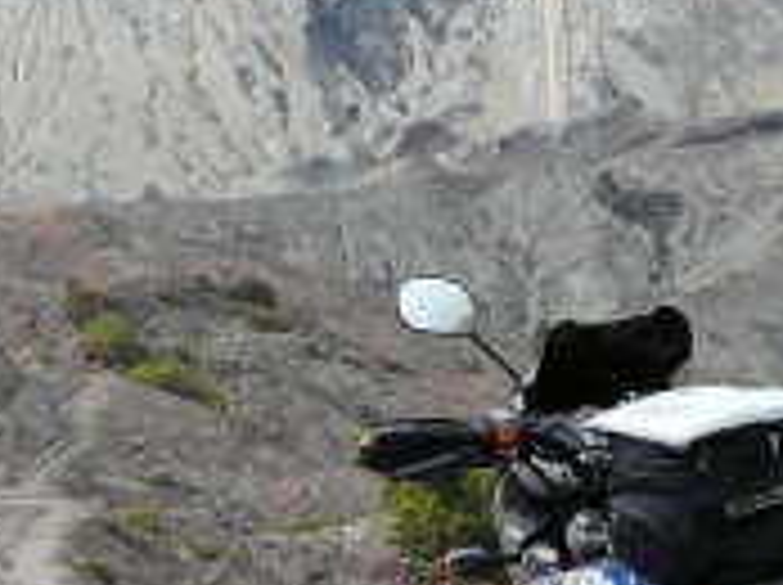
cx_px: 284
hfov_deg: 9.0
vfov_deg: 6.7
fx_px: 4992
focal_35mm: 221
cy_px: 502
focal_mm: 8.3
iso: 100
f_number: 4.5
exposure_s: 1/250
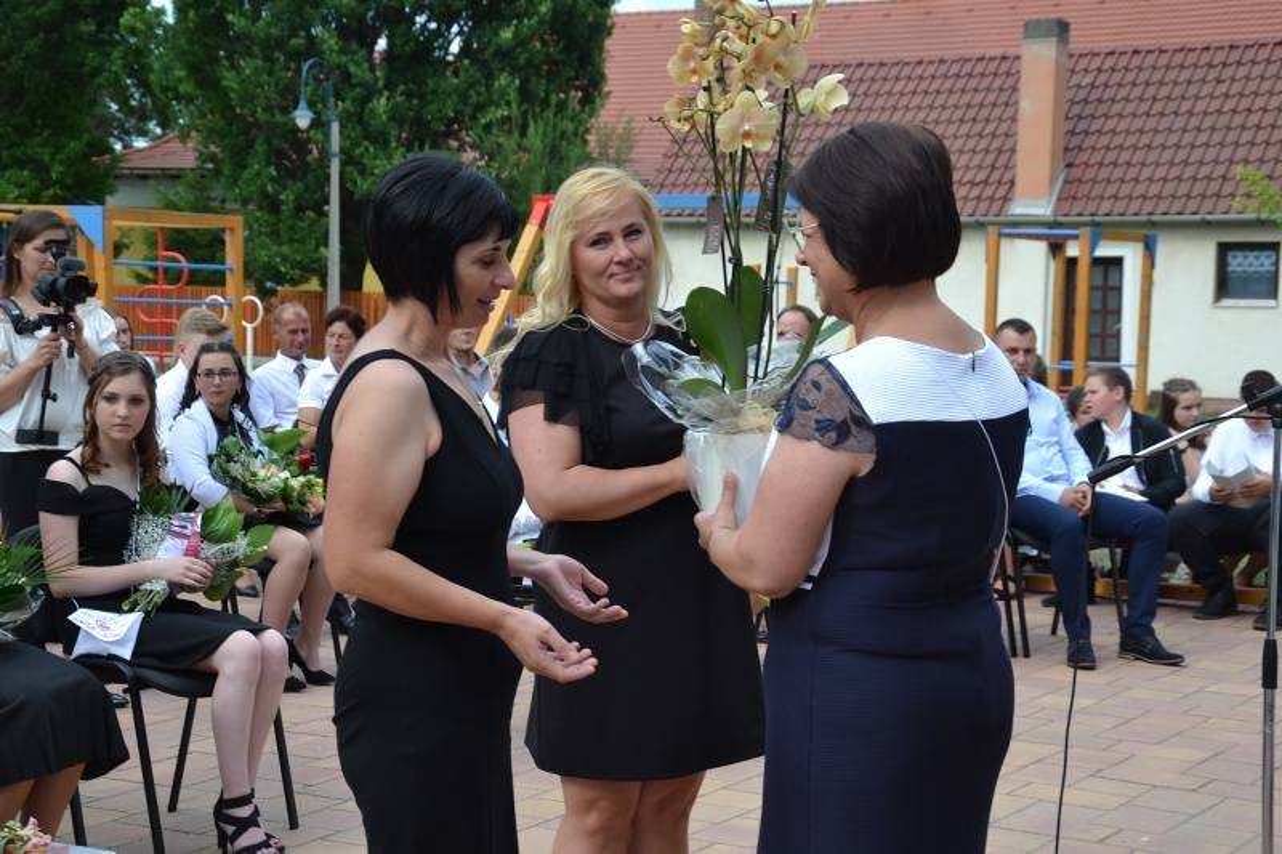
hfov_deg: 29.9
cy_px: 427
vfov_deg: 20.2
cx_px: 641
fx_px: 2403
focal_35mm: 68
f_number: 5.6
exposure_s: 1/125
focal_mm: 45
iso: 100
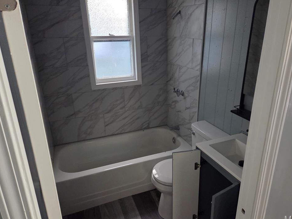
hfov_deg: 69.3
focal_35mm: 25
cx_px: 157
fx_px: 211
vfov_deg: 54.9
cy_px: 107
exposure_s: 1/120
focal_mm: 5.4
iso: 1250
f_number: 1.8
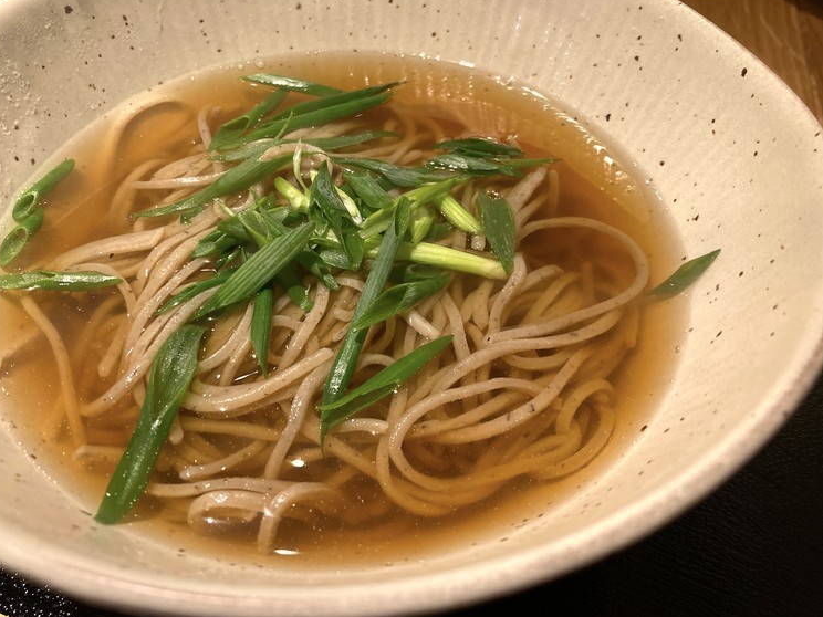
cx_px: 354
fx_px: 761
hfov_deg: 56.6
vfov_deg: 44.1
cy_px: 269
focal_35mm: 32
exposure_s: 1/60
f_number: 1.8
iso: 125
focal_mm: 3.99
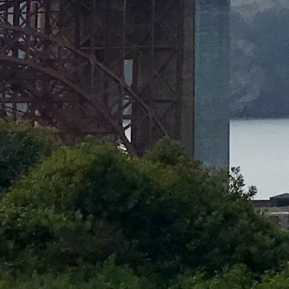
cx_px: 665
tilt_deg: +8.9
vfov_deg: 8.5
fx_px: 1899
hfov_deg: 8.1
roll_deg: +0.2
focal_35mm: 201
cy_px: -156
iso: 20
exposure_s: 1/5319
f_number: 1.8
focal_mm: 3.99
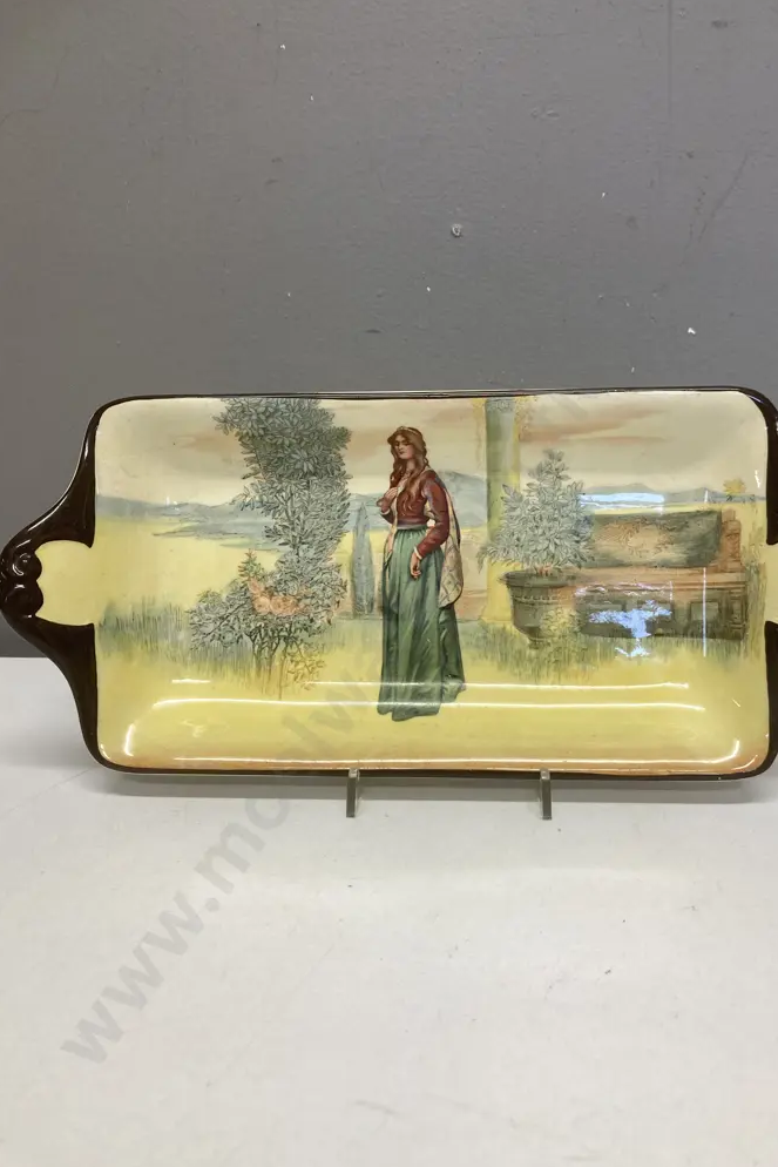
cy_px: 581
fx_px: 972
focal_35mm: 30
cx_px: 435
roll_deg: -0.9
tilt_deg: -13.9
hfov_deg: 43.5
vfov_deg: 61.9
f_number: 1.8
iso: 80
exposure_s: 1/100
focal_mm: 3.99
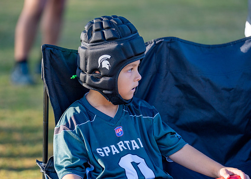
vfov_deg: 8.1
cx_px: 109
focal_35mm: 177
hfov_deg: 11.4
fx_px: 1258
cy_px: 90
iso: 200
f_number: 2.8
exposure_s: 1/1250
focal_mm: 157
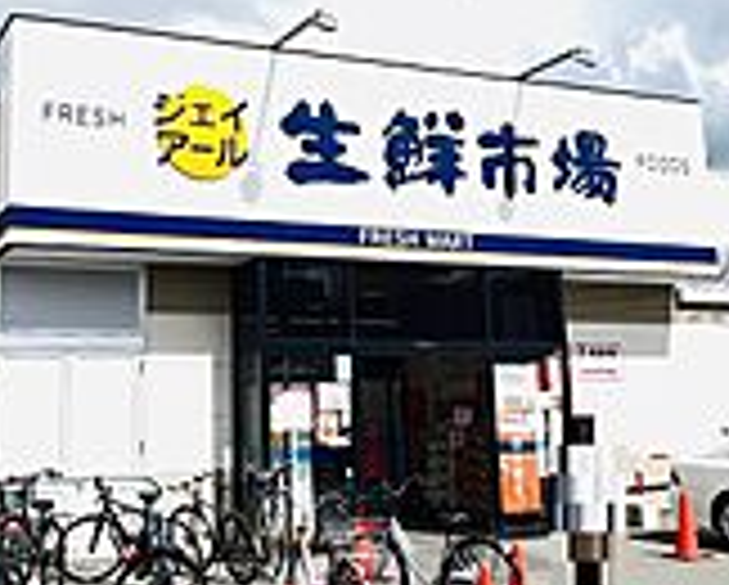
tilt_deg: +12.2
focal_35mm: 47
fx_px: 1015
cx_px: 248
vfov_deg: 31.9
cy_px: 194
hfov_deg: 39.1
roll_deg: +0.6
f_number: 1.8
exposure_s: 1/319
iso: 32
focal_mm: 1.57
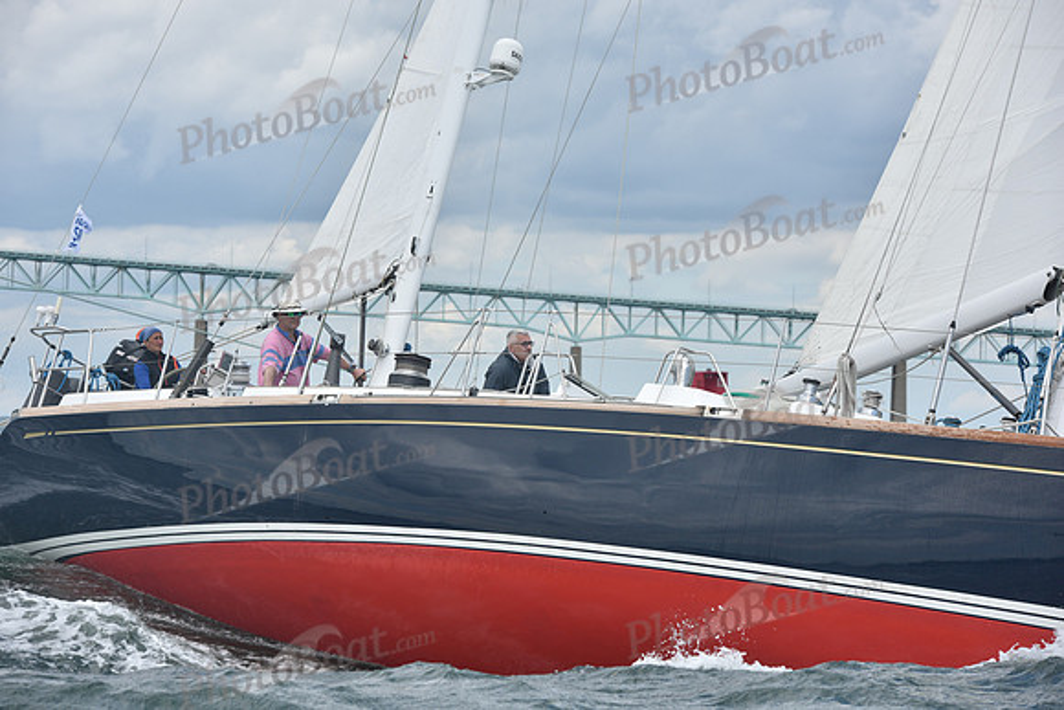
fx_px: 3843
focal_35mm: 130
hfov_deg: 15.8
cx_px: 532
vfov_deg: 10.6
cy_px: 355
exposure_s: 1/1000
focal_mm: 130
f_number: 7.1
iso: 250
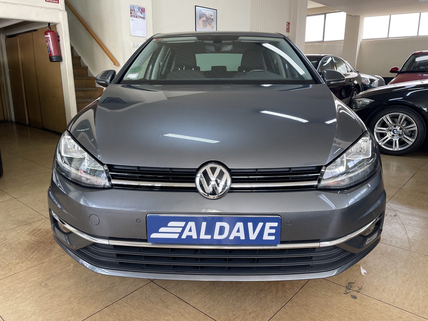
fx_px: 334
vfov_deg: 51.4
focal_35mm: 27
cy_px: 156
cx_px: 214
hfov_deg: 65.3
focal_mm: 4.2
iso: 100
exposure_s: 1/100
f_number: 1.6
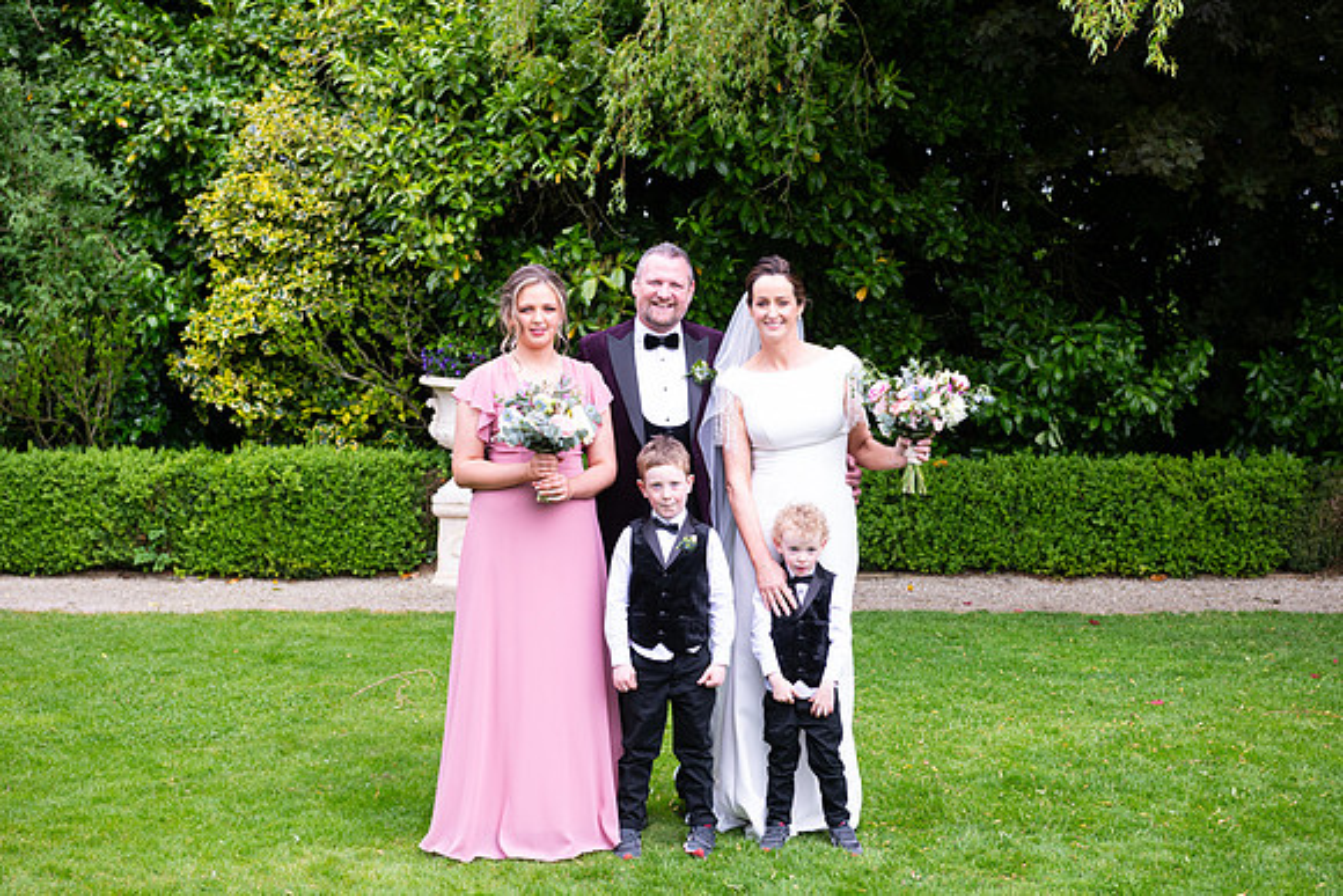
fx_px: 2239
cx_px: 672
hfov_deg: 33.4
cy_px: 448
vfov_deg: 22.6
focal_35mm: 60
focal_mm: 60
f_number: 5
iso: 200
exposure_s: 1/200
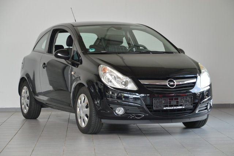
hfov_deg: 18.2
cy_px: 78
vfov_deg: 12.2
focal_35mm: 112
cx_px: 117
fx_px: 731
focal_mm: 75
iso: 500
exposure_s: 1/60
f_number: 5.3
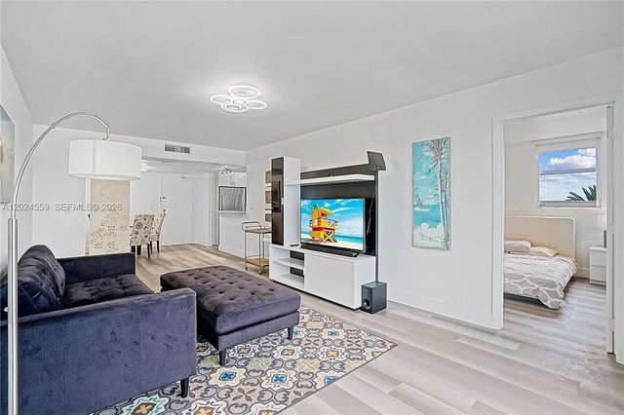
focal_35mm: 15
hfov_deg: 100.4
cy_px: 208
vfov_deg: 77.3
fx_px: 260
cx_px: 312
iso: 320
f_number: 10
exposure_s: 1/80
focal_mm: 10
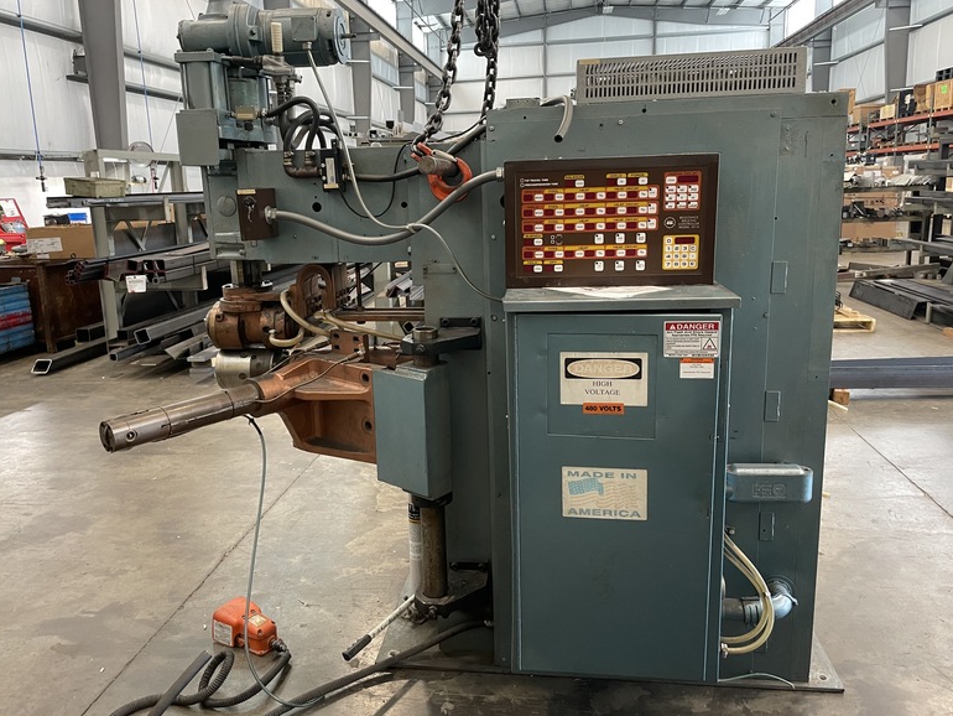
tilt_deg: -11.7
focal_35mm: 27
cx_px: 462
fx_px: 744
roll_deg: +1.7
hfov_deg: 65.3
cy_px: 348
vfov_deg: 51.4
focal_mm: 4.2
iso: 320
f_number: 1.6
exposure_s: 1/60
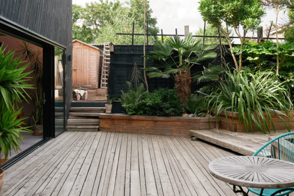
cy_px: 85
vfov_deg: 35.9
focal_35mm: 37
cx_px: 150
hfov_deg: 51.9
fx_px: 302
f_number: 8
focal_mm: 21.3
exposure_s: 1/60
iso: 160
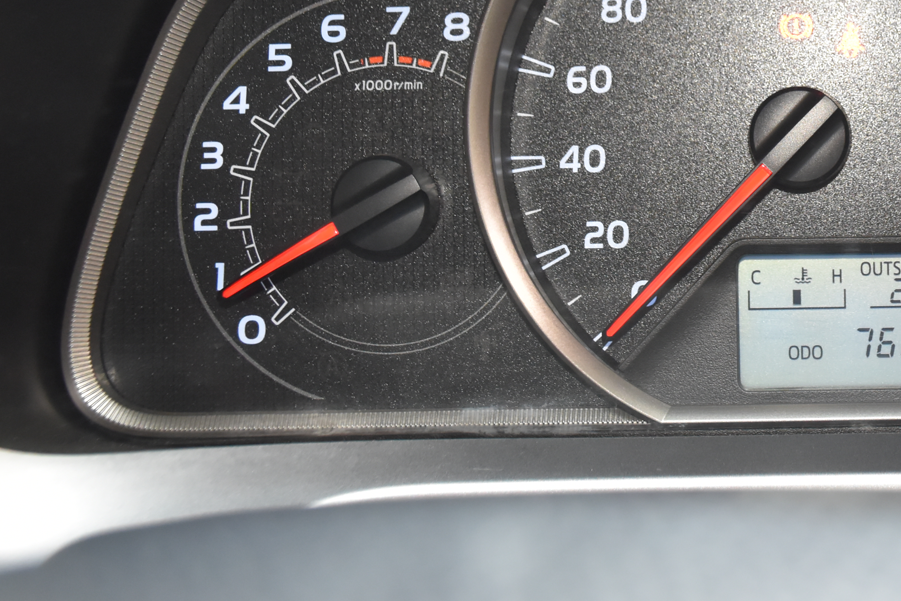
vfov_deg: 20.0
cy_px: 103
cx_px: 824
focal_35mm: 67
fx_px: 1677
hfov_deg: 28.8
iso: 1400
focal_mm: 24
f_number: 3.8
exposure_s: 1/60
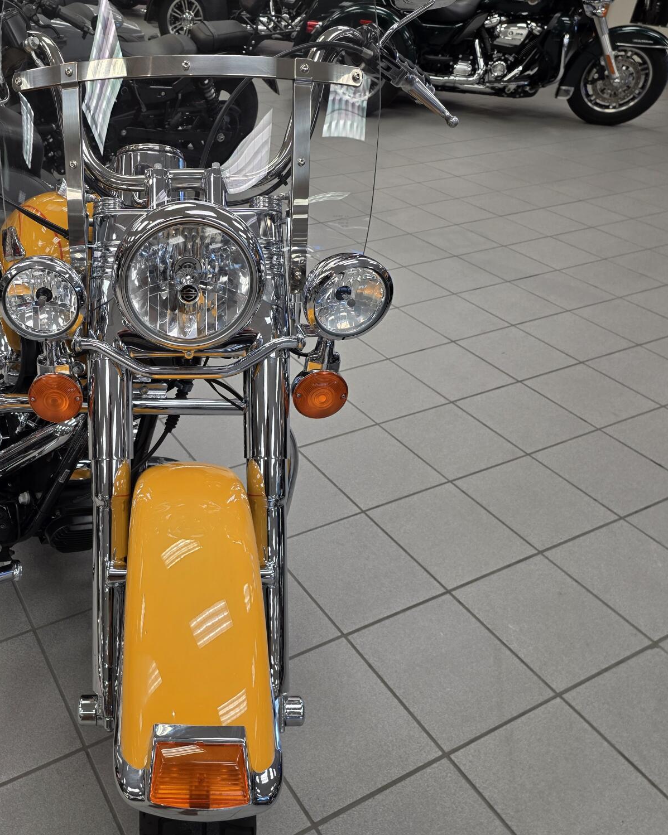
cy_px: 418
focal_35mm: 30
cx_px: 154
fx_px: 742
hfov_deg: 46.5
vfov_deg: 58.8
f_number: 1.7
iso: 100
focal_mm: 6.25
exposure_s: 1/120
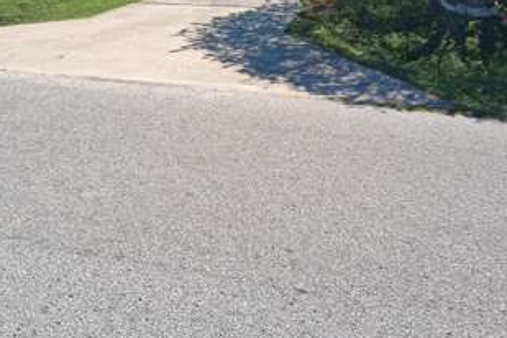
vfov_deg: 30.9
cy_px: 54
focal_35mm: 42
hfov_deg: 46.4
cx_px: 244
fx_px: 591
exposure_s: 1/552
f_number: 1.8
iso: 25
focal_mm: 3.98
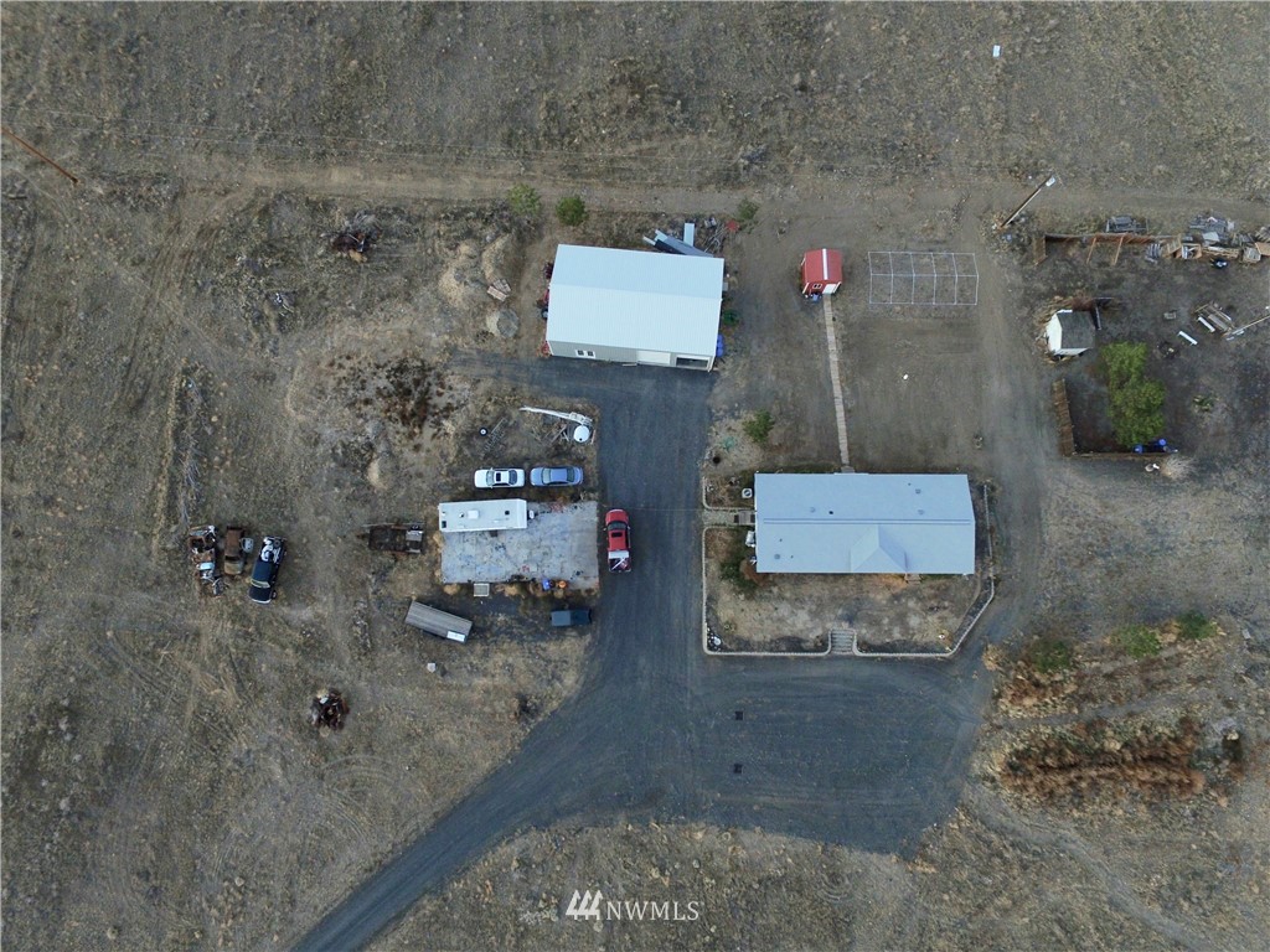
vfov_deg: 66.0
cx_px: 635
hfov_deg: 81.7
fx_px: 734
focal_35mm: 20
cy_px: 476
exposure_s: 1/50
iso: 200
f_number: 2.8
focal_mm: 3.61
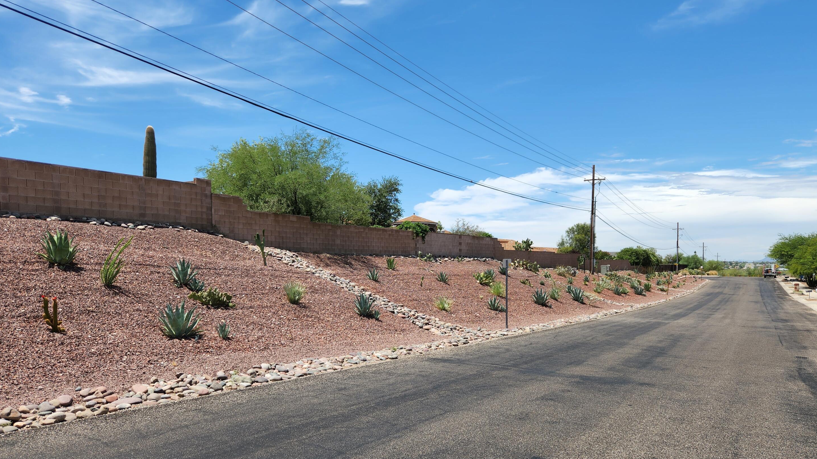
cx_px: 421
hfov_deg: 71.9
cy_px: 288
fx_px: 563
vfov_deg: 44.0
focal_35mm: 26
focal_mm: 5.4
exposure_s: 1/1297
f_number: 1.8
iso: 20
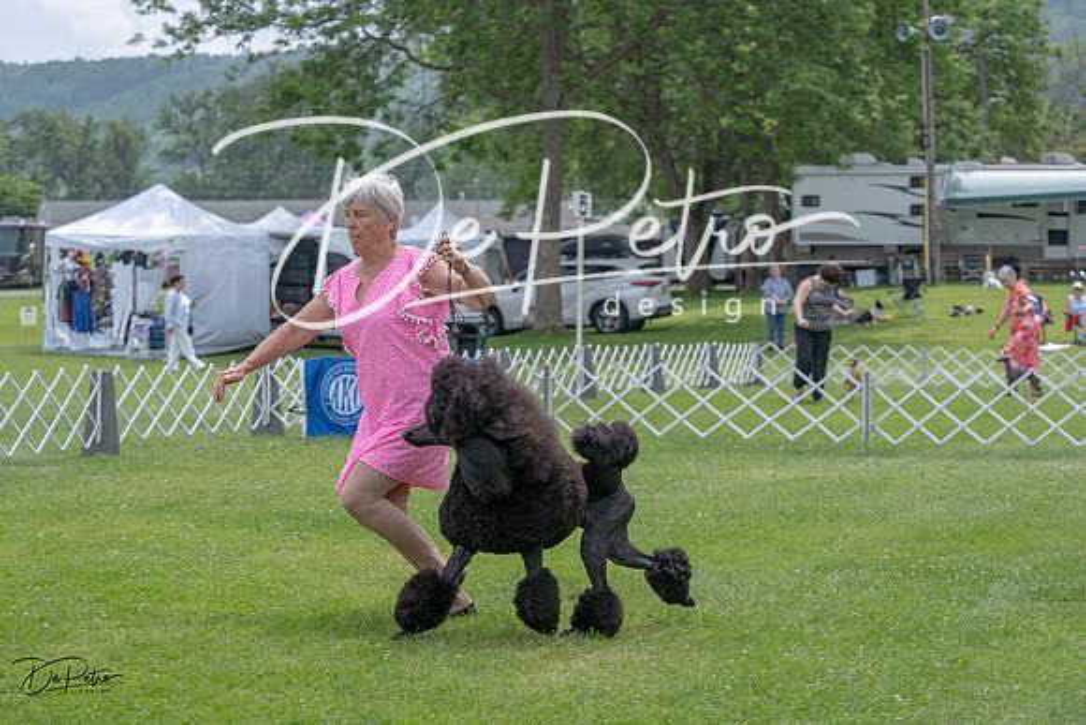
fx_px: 2112
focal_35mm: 70
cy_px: 362
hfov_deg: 28.8
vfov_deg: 19.5
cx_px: 543
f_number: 4.5
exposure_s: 1/640
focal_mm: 70
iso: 100
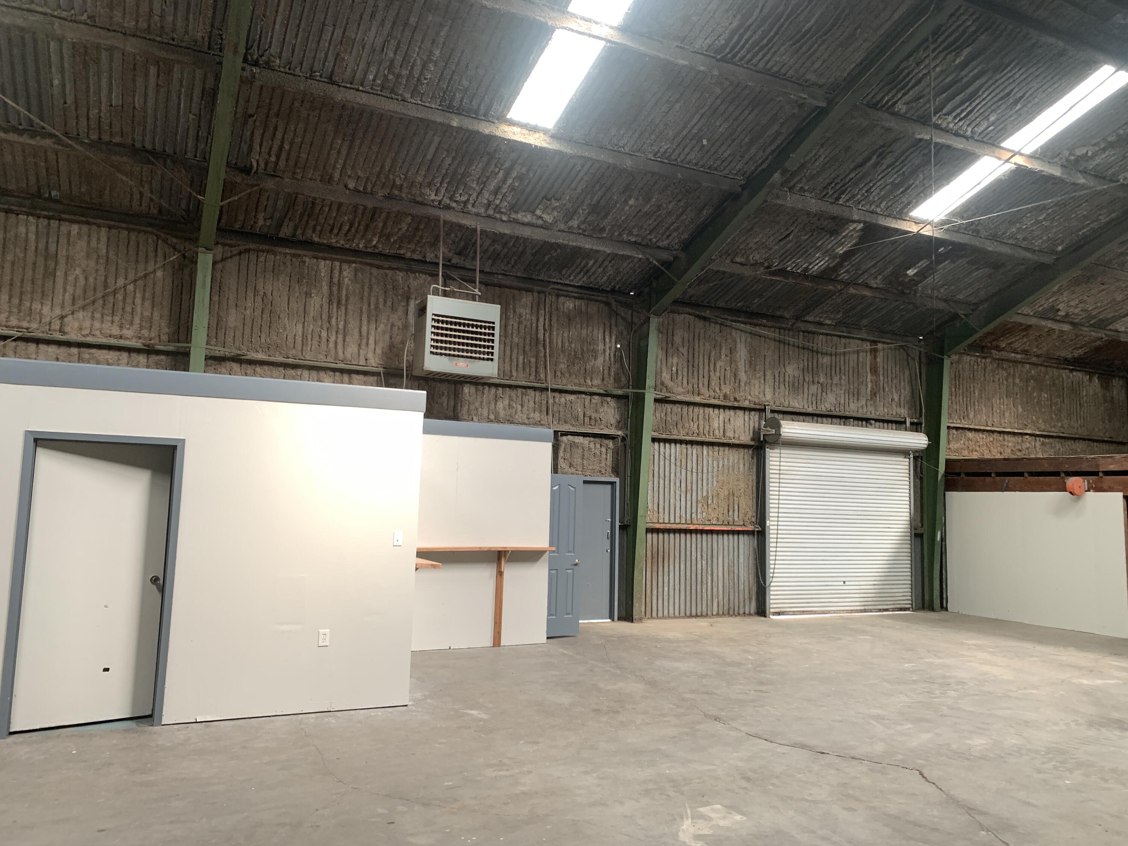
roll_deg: -1.5
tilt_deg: +5.2
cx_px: 564
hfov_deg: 67.3
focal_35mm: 26
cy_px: 423
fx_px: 847
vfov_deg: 53.1
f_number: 1.8
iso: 125
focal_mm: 4.25
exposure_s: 1/60
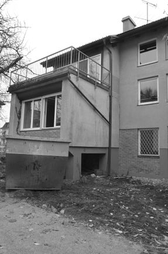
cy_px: 127
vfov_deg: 67.5
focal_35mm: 27
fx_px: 190
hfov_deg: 47.7
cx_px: 84
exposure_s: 1/200
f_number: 7.1
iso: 1000
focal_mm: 18
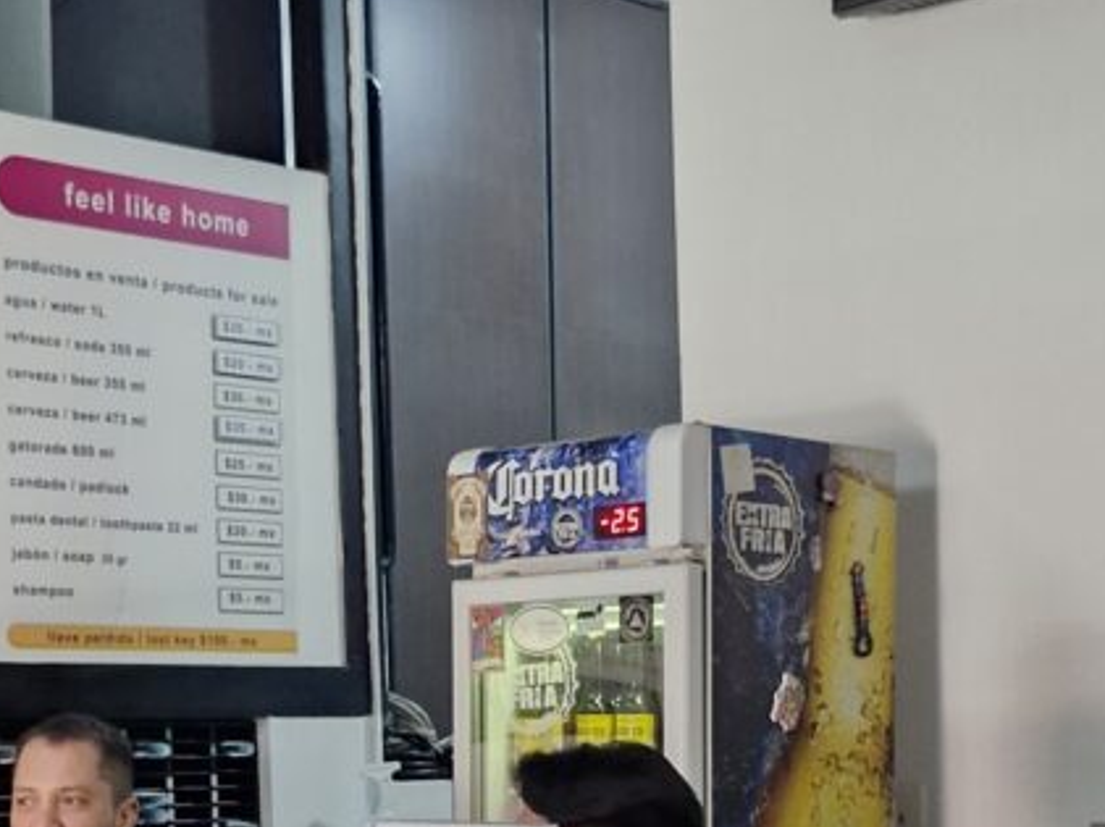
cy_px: 743
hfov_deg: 34.3
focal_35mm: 56
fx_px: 1786
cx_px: 493
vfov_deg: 25.3
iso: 640
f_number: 1.8
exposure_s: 1/120
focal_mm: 5.54
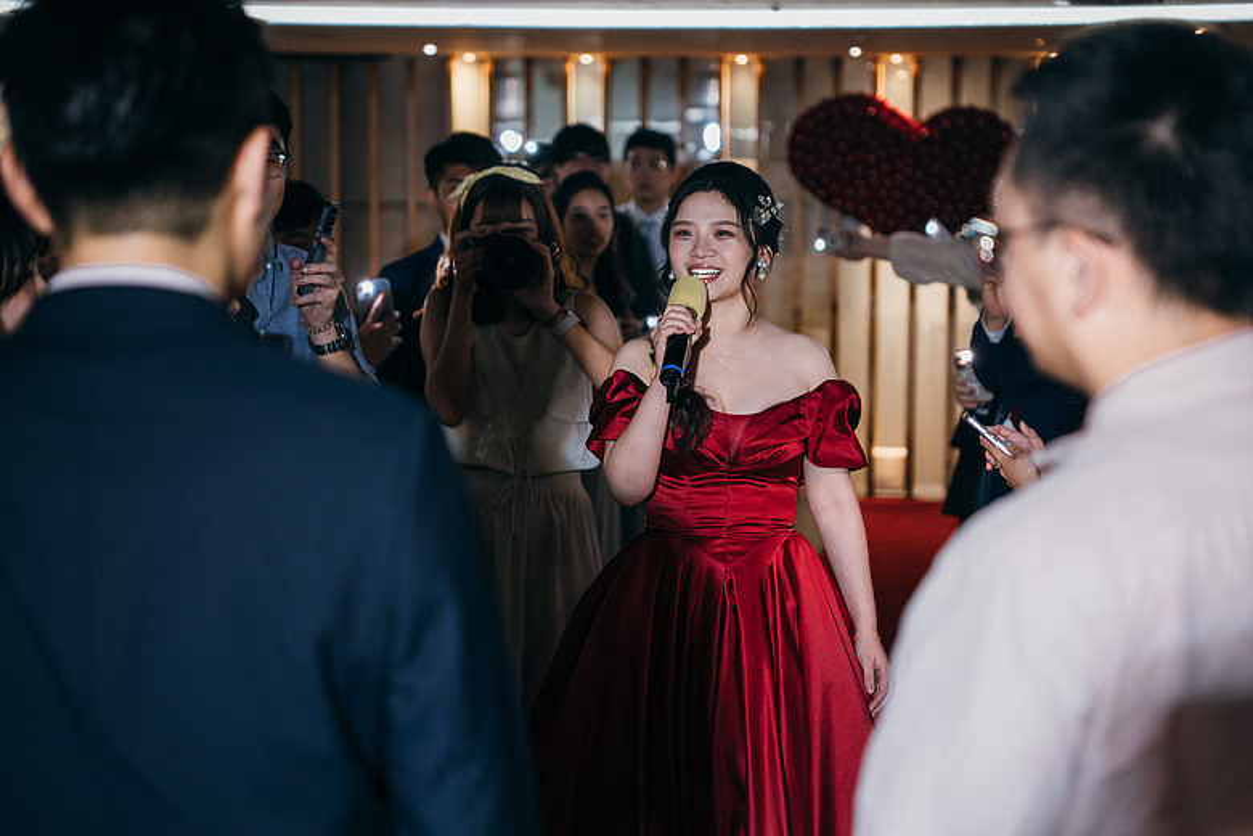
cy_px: 418
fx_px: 2436
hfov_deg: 28.8
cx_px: 626
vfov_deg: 19.5
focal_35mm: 70
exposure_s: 1/250
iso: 1250
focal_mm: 70
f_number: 2.8
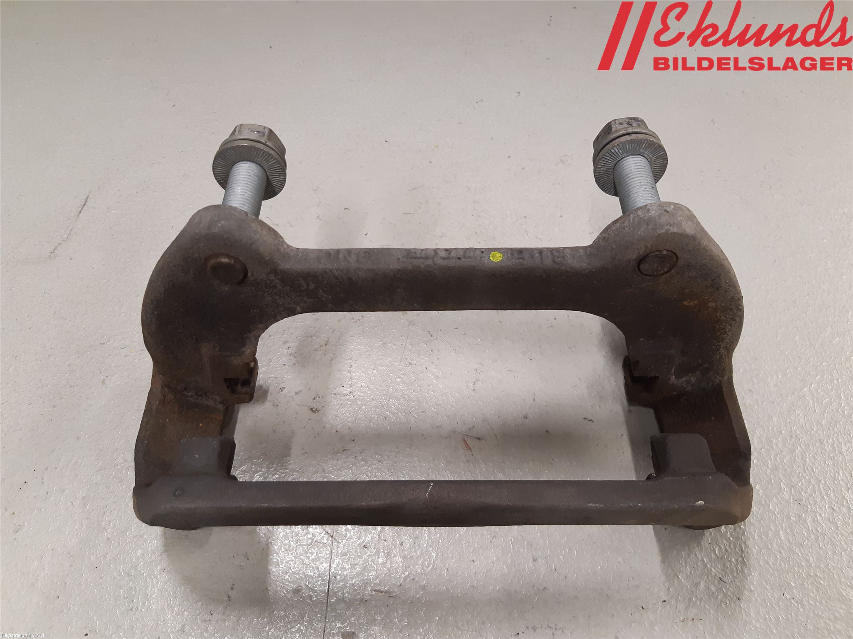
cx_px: 426
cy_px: 320
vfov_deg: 53.1
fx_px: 641
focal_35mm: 26
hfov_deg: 67.3
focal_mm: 3.93
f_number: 1.7
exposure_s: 1/50
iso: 160
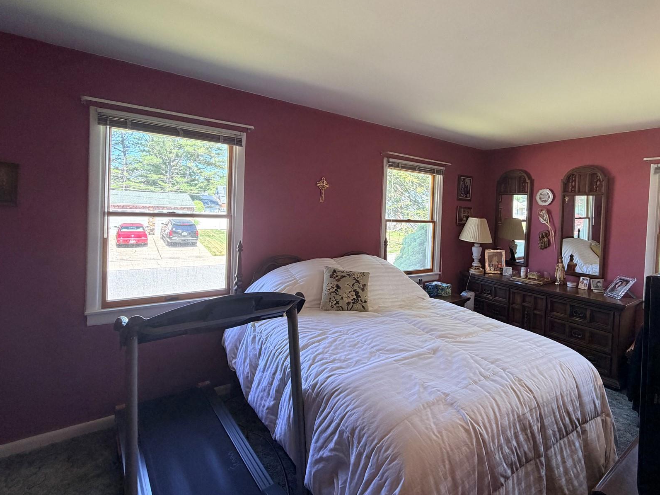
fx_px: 343
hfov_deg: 86.7
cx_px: 395
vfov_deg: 71.4
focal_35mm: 18
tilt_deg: -1.2
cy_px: 219
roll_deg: -2.0
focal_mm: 2.22
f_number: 2.2
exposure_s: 1/60
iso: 160
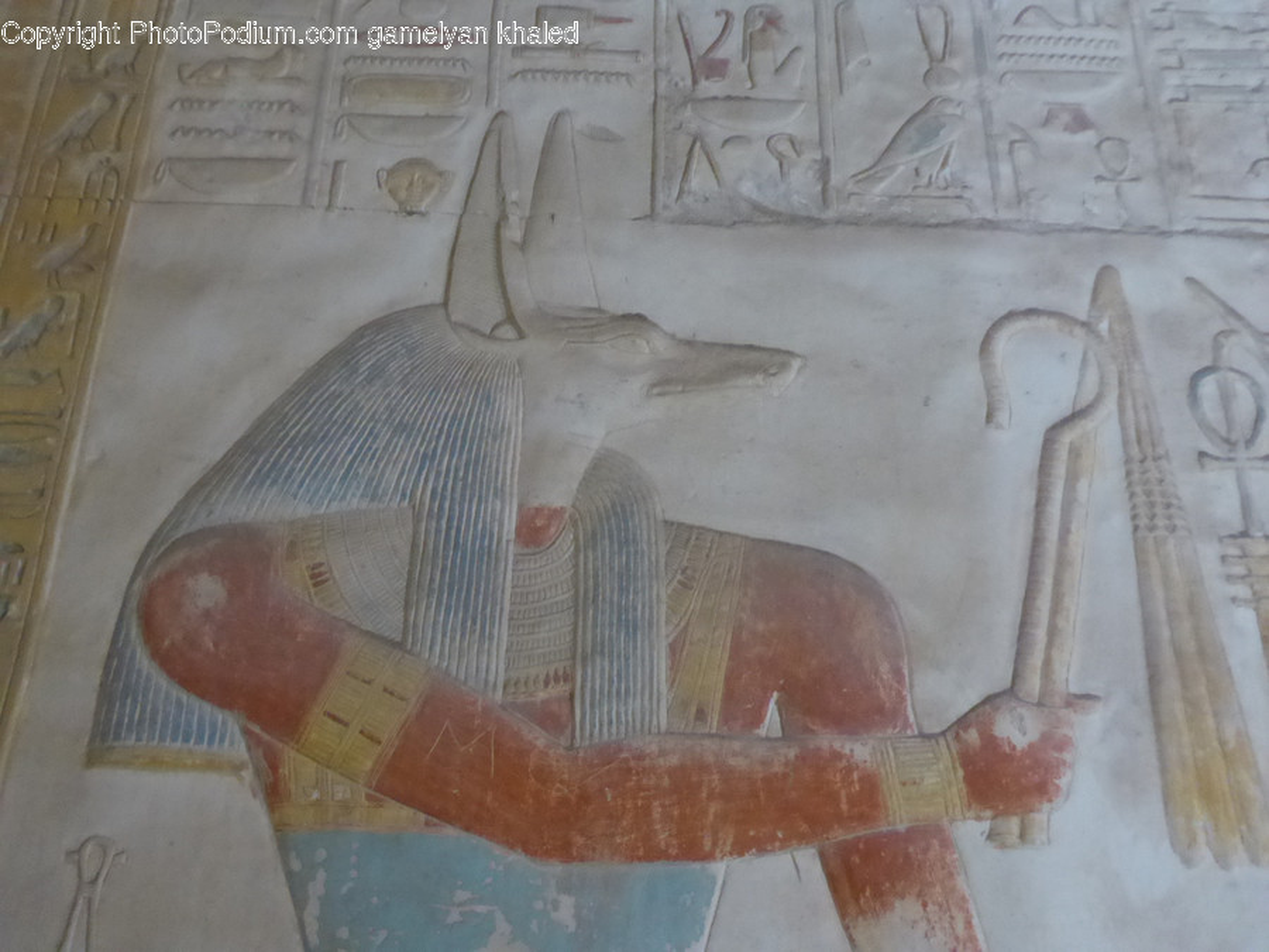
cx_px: 634
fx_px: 1613
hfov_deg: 42.9
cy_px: 476
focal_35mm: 44
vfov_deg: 32.9
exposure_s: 1/4
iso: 1250
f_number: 3.9
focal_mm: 7.8
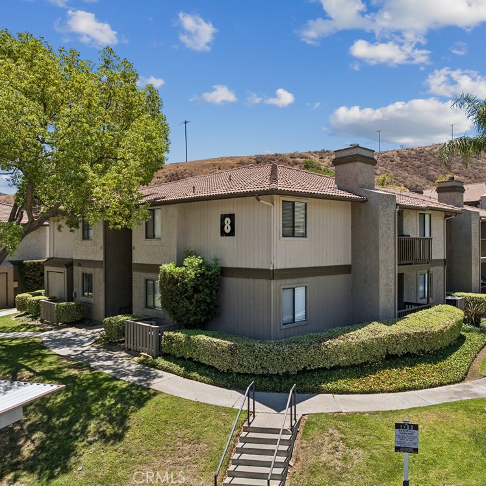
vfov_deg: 55.6
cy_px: 238
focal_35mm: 29
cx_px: 296
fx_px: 461
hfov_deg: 55.1
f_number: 2.8
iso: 170
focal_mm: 12.3
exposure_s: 1/100
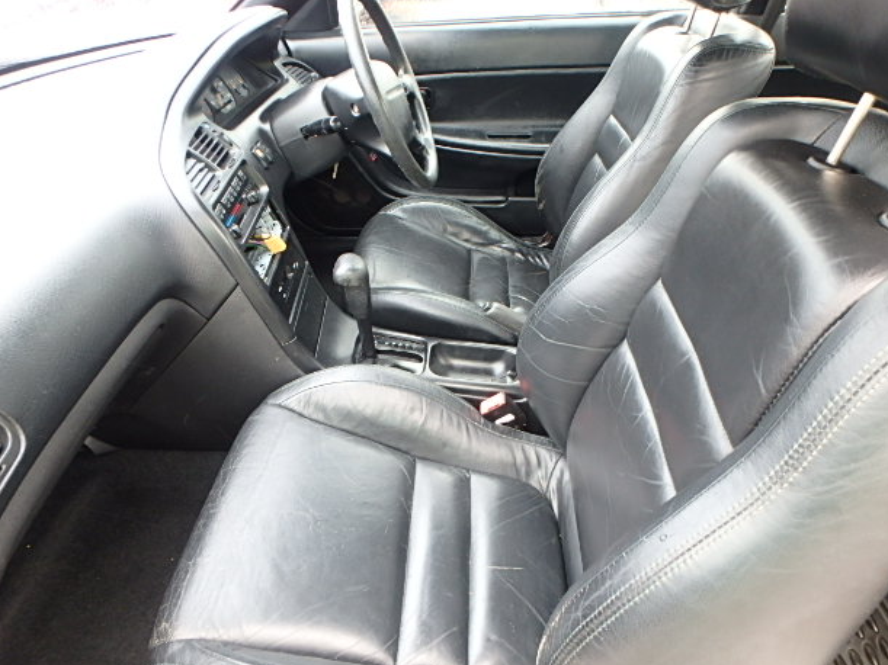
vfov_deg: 61.0
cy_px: 347
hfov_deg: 76.4
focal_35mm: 22
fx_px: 564
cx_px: 453
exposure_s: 1/30
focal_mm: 3.7
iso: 250
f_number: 3.5
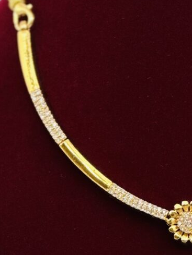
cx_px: 267
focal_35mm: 403
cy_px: 84
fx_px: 2979
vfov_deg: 4.9
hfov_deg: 3.7
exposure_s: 1/100
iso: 80
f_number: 2.8
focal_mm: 9
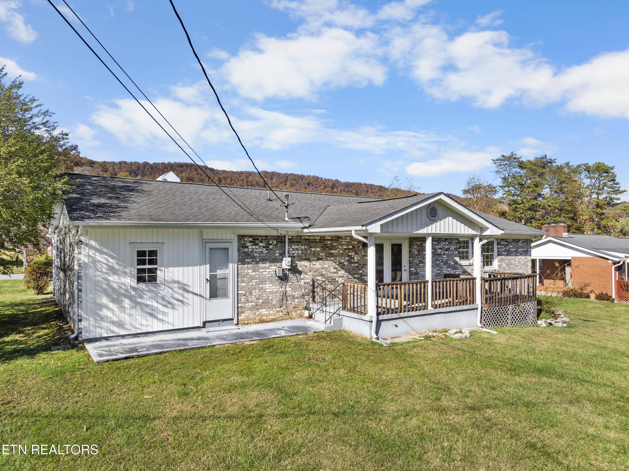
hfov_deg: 71.6
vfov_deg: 56.8
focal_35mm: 24
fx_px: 436
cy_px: 236
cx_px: 314
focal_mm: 12.29
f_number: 2.8
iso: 100
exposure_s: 1/200
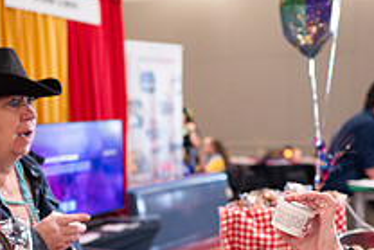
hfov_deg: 30.0
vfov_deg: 19.7
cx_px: 156
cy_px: 254
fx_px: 697
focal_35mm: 67
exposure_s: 1/200
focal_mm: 24
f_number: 1.8
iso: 1250
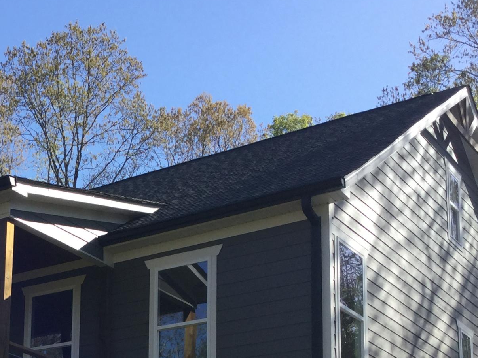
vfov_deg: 18.2
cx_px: 11
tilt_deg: +9.9
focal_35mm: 77
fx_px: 1063
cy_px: 420
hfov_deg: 24.3
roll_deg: -3.0
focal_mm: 3.3
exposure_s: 1/657
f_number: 2.4
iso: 25
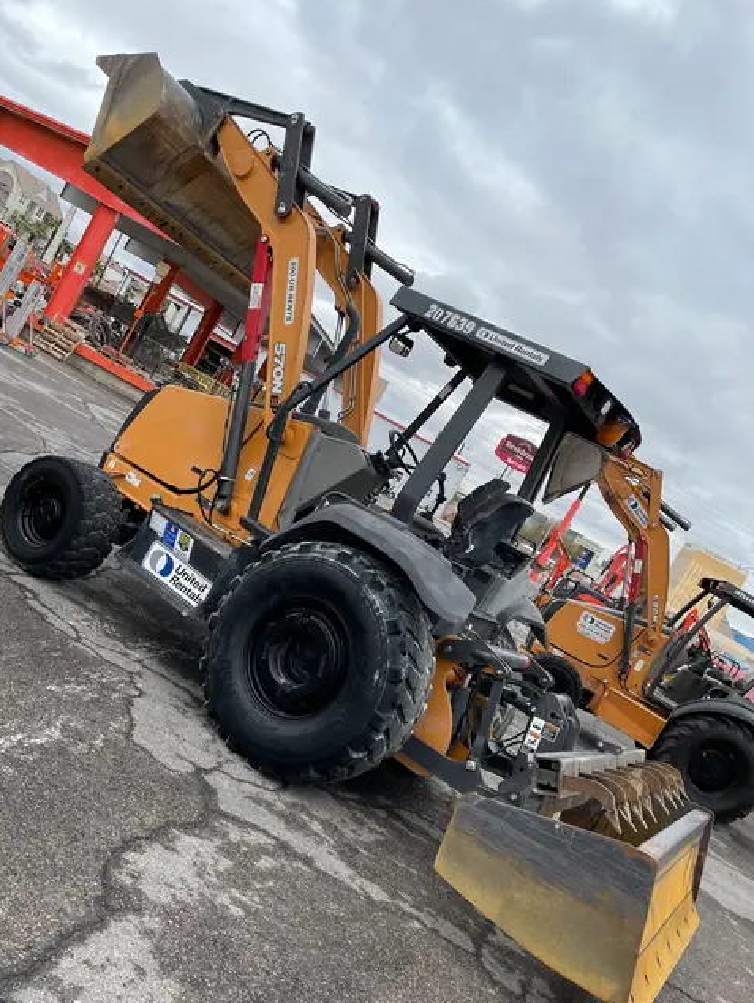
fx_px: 870
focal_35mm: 30
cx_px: 379
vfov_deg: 59.7
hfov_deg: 46.8
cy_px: 568
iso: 50
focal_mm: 4.2
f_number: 1.6
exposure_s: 1/1304
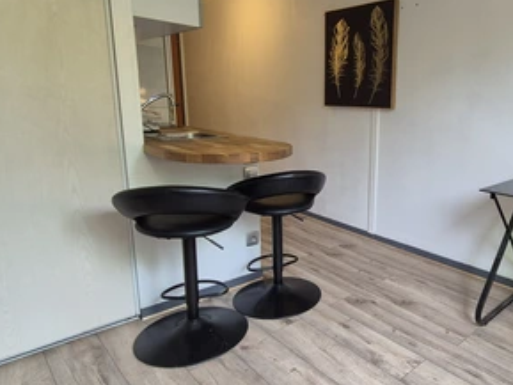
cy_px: 174
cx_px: 383
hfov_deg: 67.2
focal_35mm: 24
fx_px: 356
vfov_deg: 56.7
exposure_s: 1/50
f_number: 2.2
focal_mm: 2.2
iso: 64
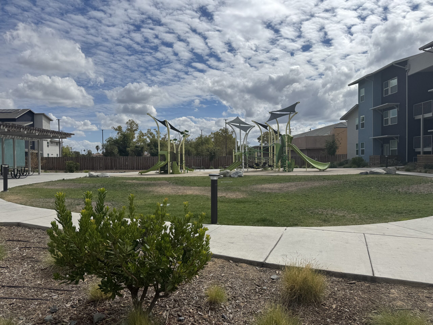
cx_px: 216
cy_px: 162
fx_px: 300
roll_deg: +1.3
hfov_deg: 71.6
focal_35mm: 24
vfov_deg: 56.8
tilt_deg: -0.3
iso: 80
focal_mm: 6.76
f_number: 1.78
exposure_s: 1/12346
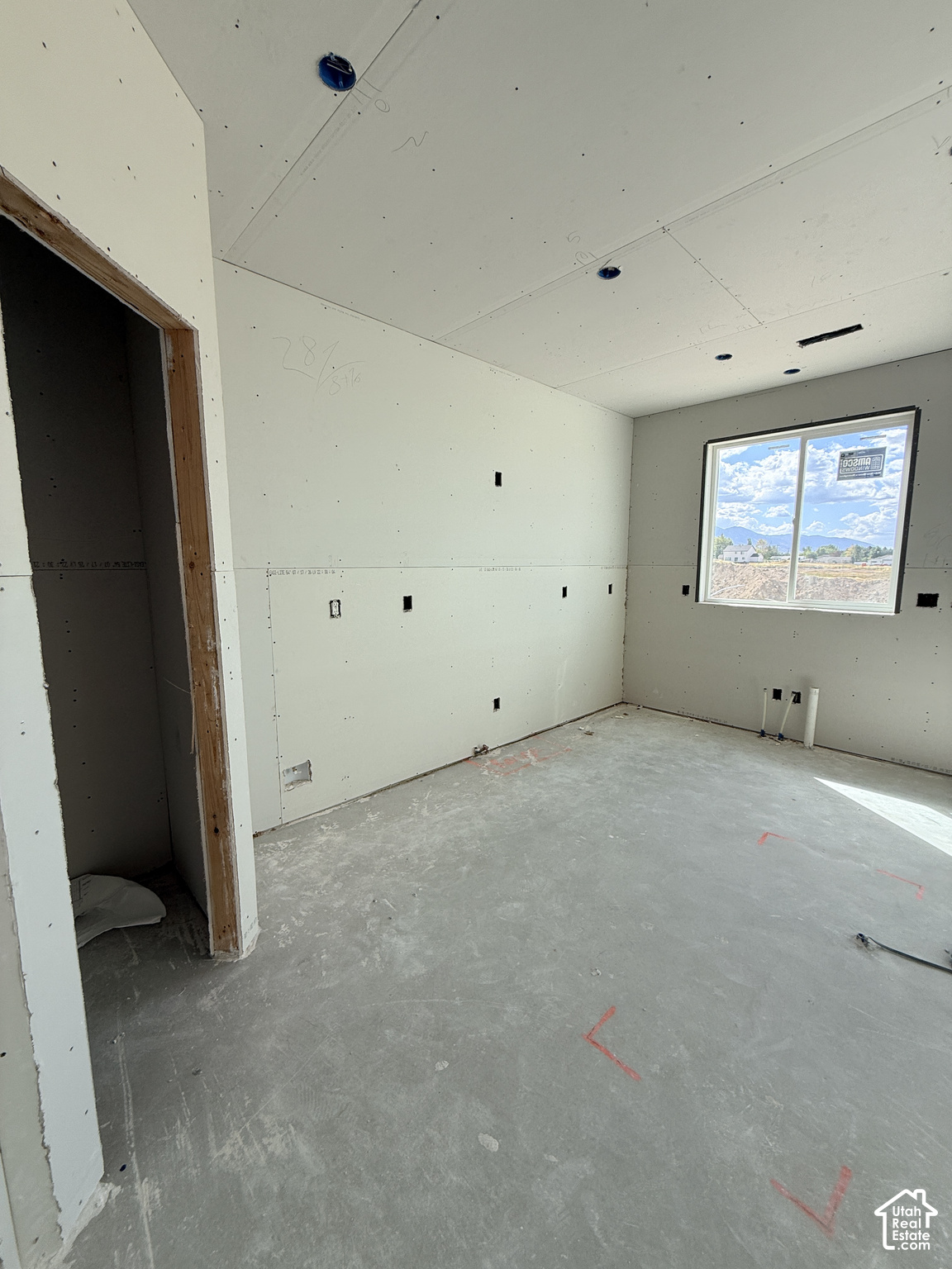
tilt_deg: -6.5
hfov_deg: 85.7
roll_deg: -0.3
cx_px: 476
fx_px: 513
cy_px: 634
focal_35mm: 14
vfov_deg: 102.1
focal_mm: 2.22
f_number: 2.2
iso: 50
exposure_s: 1/281
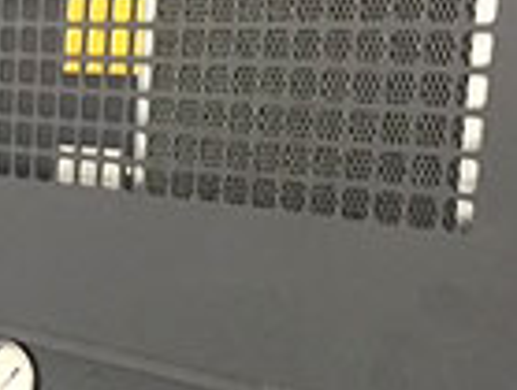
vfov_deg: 14.1
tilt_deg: -12.1
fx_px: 1557
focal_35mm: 104
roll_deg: -1.5
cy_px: 381
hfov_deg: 17.5
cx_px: -175
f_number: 2.2
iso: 250
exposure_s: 1/17
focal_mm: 4.15
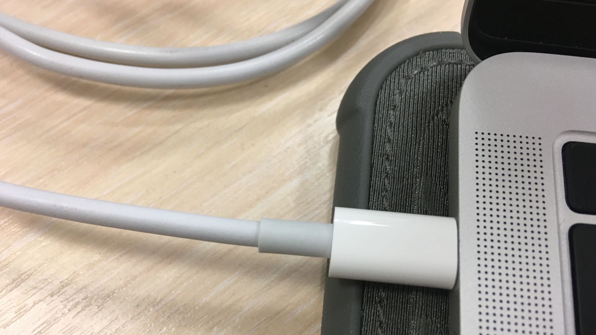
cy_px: 204
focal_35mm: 32
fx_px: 506
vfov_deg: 36.5
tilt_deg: -67.0
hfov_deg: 61.0
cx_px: 296
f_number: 2.2
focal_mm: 4.15
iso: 125
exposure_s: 1/33
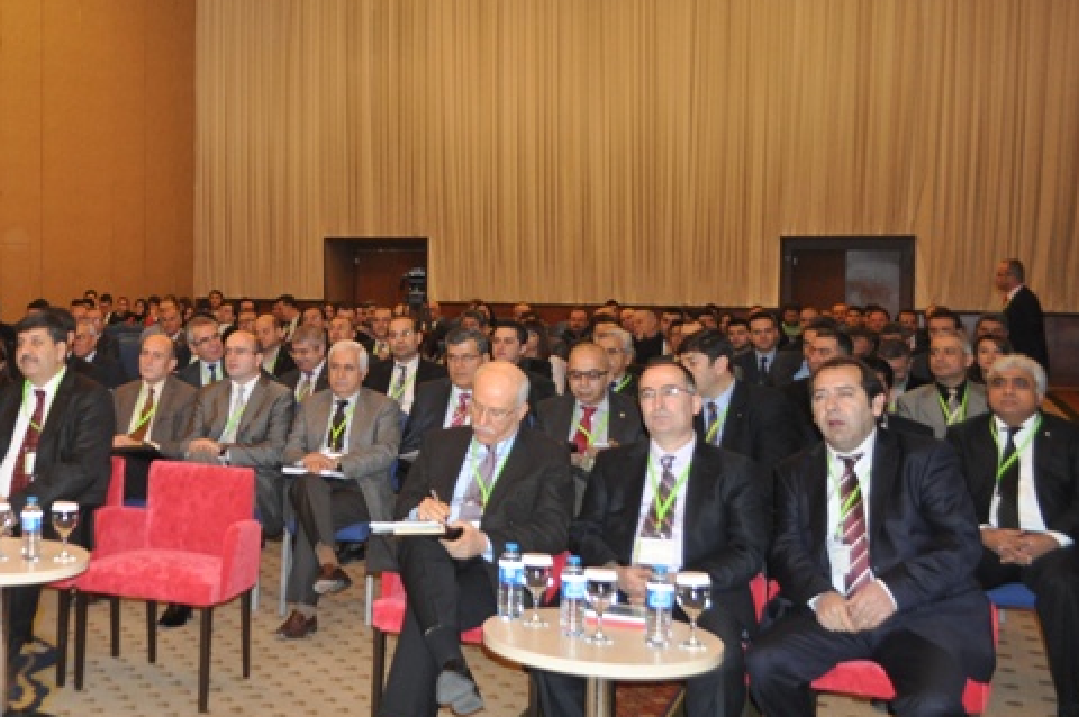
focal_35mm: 45
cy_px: 298
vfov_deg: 29.7
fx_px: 1347
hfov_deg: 41.4
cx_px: 189
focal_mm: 18
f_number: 3.5
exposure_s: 1/60
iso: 800
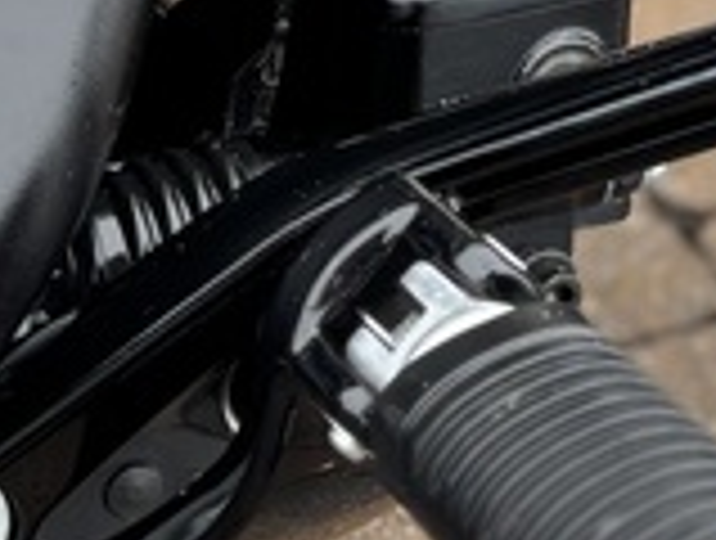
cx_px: 1000
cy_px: -477
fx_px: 3462
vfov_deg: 8.5
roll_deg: -11.9
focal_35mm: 167
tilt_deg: -21.2
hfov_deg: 11.4
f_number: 1.6
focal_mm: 5.96
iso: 50
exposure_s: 1/121
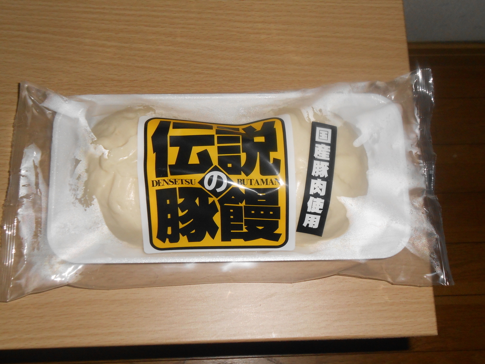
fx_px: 616
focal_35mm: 44
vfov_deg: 32.9
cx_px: 242
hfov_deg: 42.9
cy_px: 182
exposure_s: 1/30
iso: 250
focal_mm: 7.8
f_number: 14.2
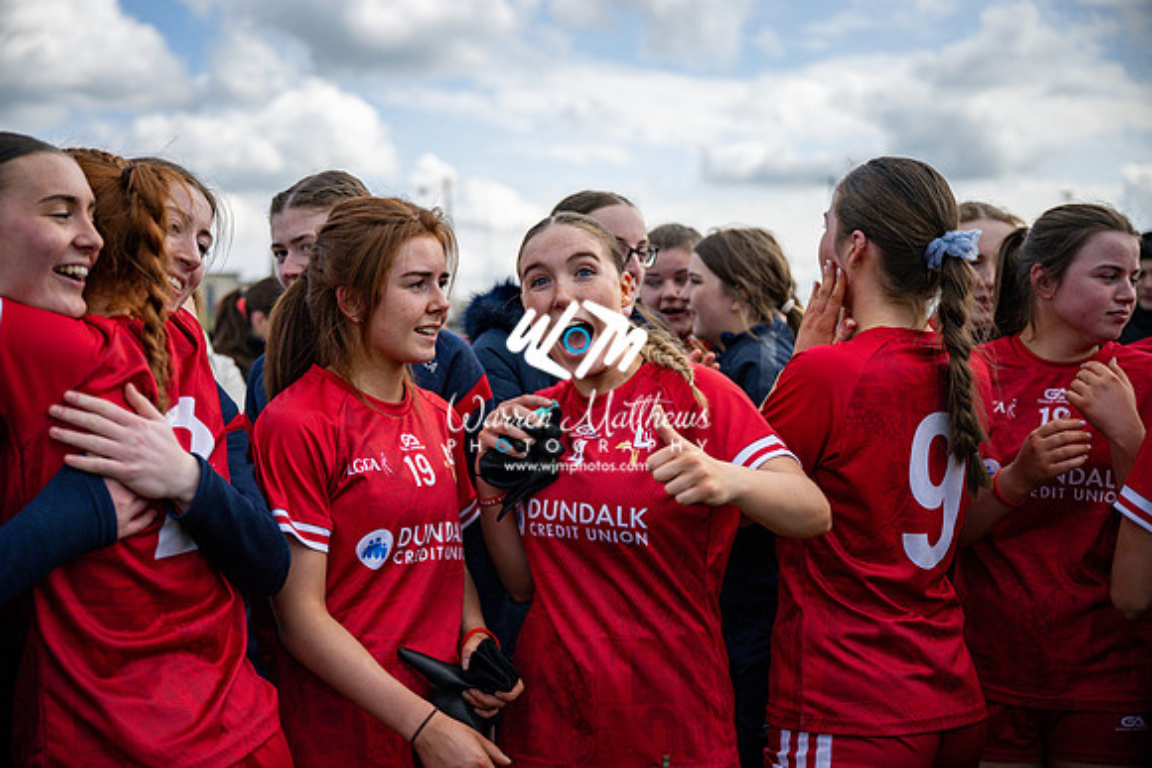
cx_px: 576
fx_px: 1536
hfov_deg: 41.1
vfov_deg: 28.1
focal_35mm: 48
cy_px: 384
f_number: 2.8
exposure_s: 1/8000
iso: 125
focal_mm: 48
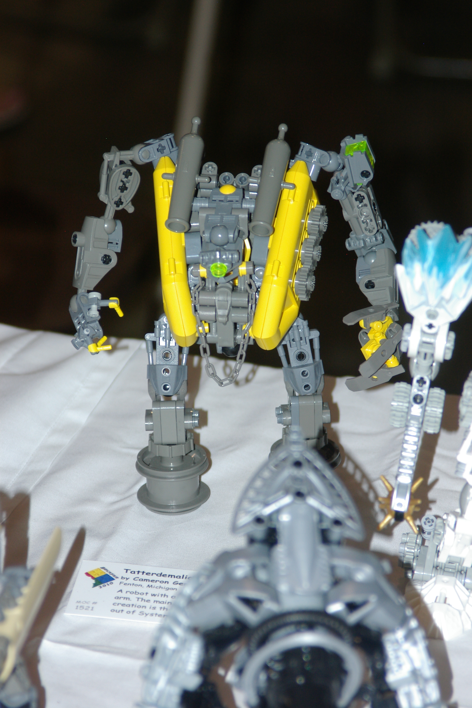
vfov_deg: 12.7
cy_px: 354
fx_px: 3183
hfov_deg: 8.5
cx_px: 236
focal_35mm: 162
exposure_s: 1/125
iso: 400
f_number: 5.6
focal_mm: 108
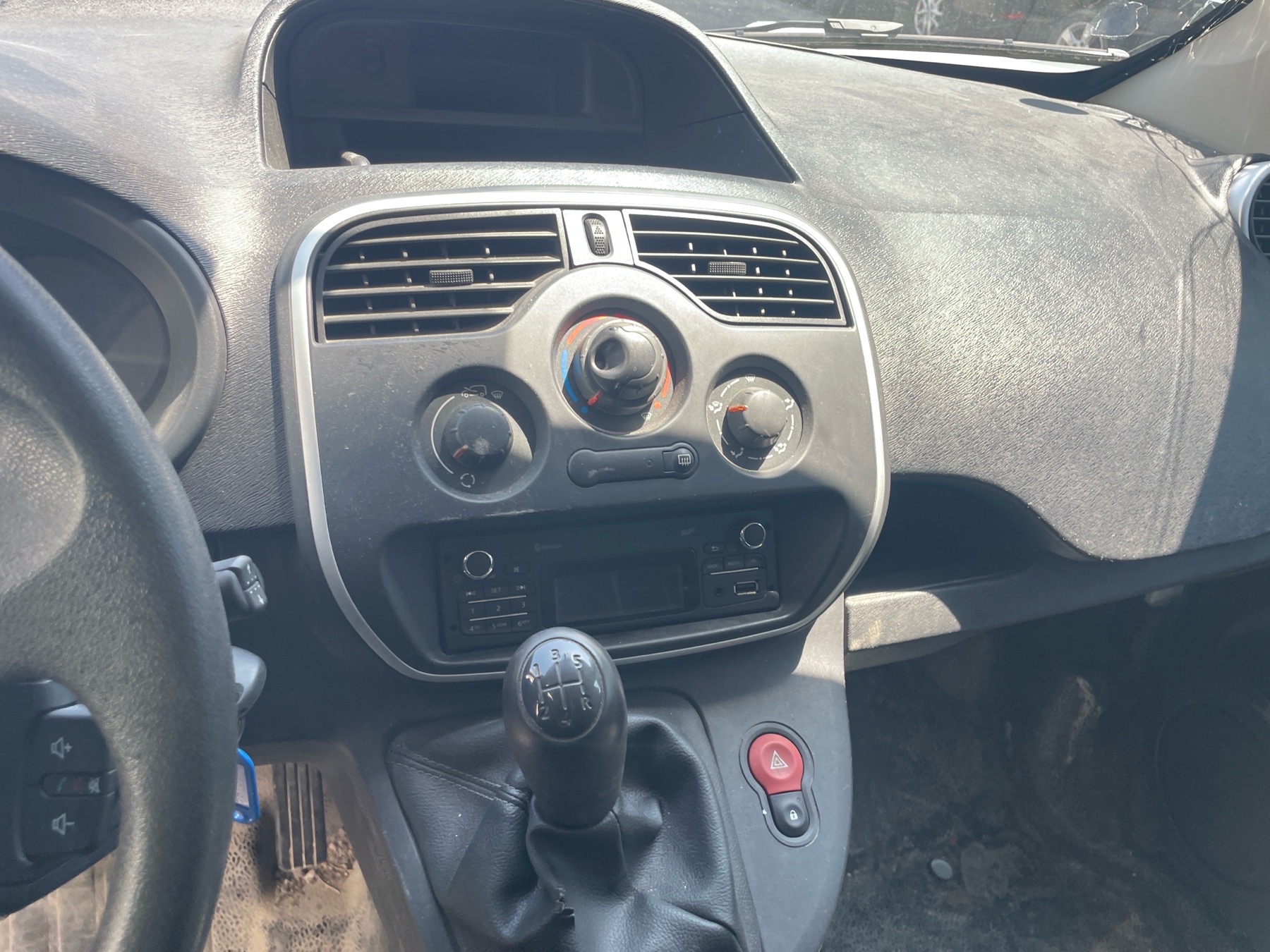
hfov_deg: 67.3
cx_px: 635
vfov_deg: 53.1
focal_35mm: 26
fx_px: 954
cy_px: 476
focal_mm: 4.2
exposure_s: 1/211
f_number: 1.6
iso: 32
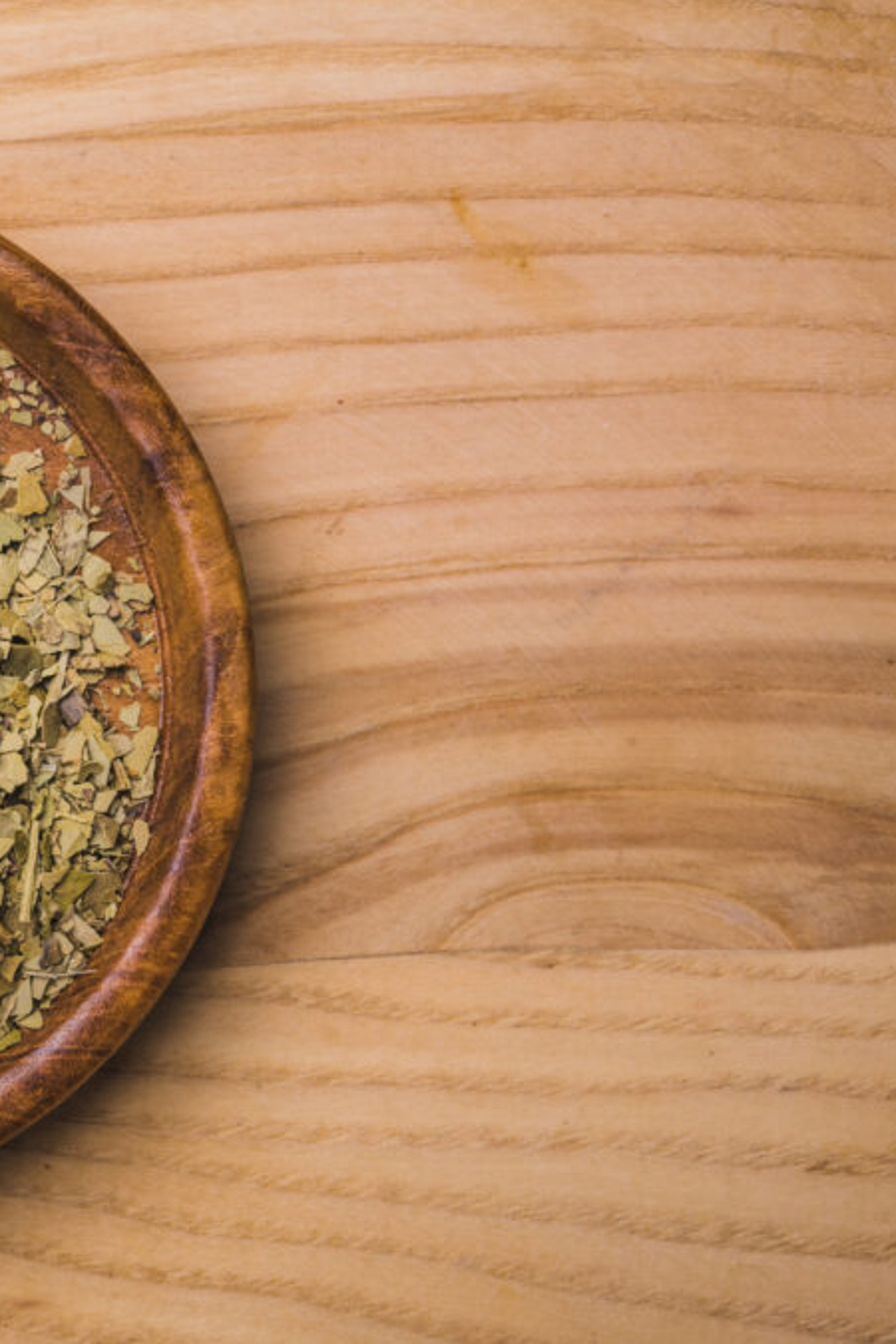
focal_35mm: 91
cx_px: -66
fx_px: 3397
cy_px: 674
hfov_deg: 14.7
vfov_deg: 22.4
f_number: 14
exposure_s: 1/160
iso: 250
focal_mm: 60
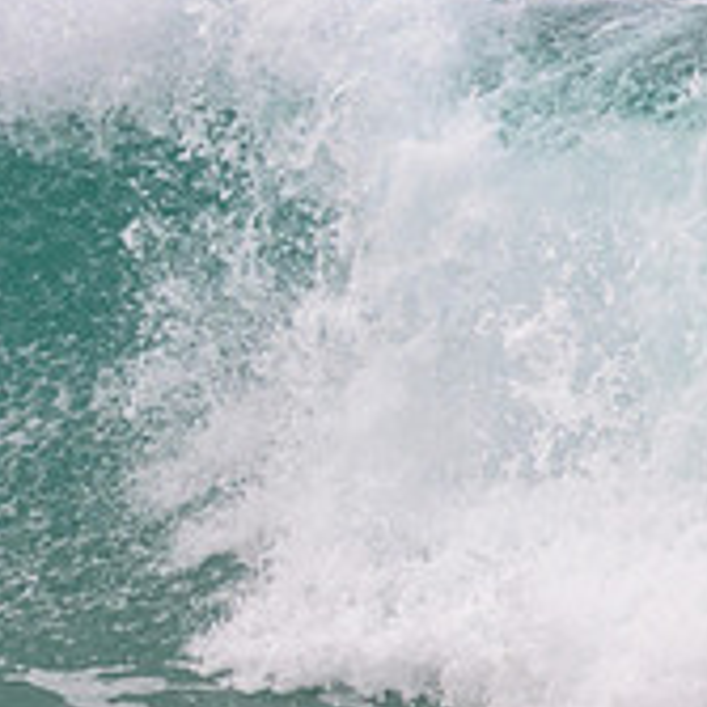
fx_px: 54464
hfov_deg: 0.7
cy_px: 214
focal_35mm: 2357
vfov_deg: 0.7
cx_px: -470
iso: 1100
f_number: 11
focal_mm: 800
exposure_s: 1/2000
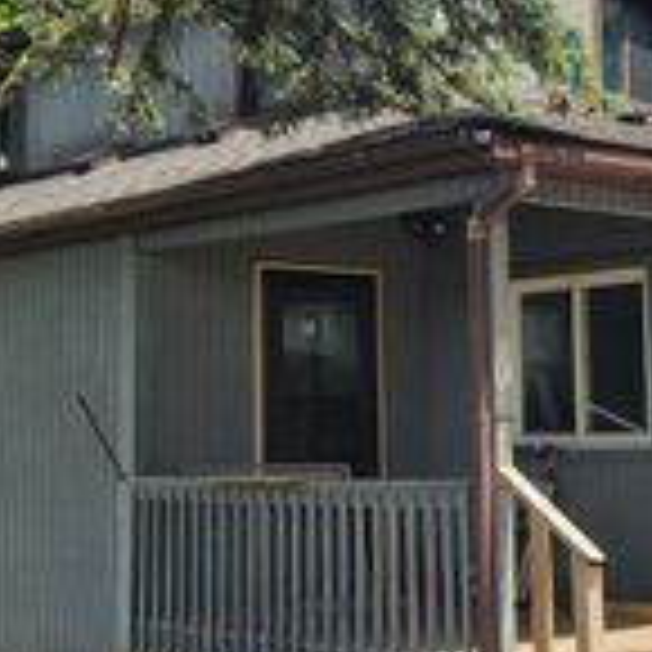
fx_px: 1683
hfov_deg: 21.8
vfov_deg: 21.8
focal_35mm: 79
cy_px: 227
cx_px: 459
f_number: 1.8
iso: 40
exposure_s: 1/1314
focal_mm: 5.4
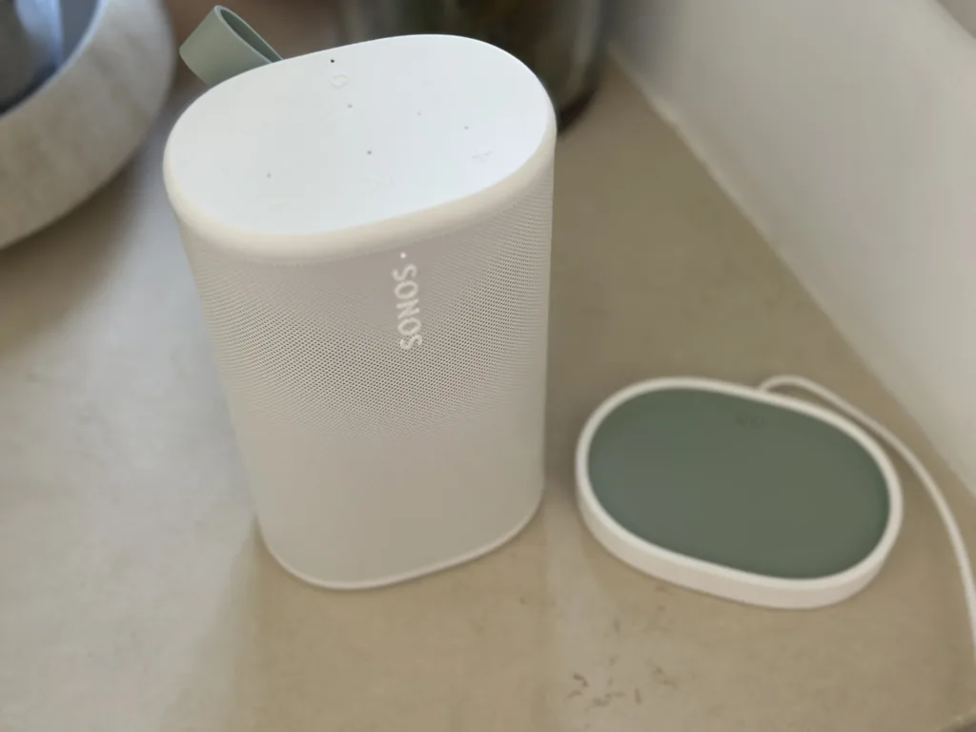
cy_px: 366
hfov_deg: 39.7
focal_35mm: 48
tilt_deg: -52.5
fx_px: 1353
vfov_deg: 30.3
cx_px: 488
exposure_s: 1/90
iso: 125
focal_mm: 6.86
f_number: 1.78
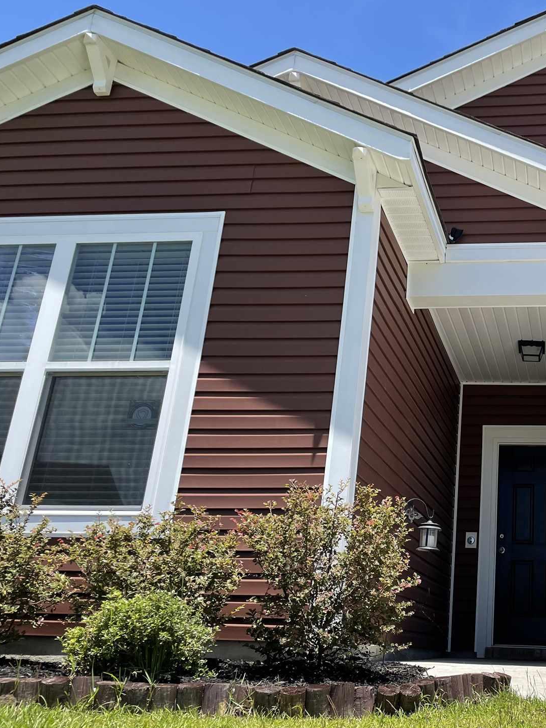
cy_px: 363
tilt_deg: +21.4
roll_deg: -1.1
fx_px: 778
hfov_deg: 36.3
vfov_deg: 50.1
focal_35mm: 37
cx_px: 491
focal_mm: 4.2
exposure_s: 1/2817
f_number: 1.6
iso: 32
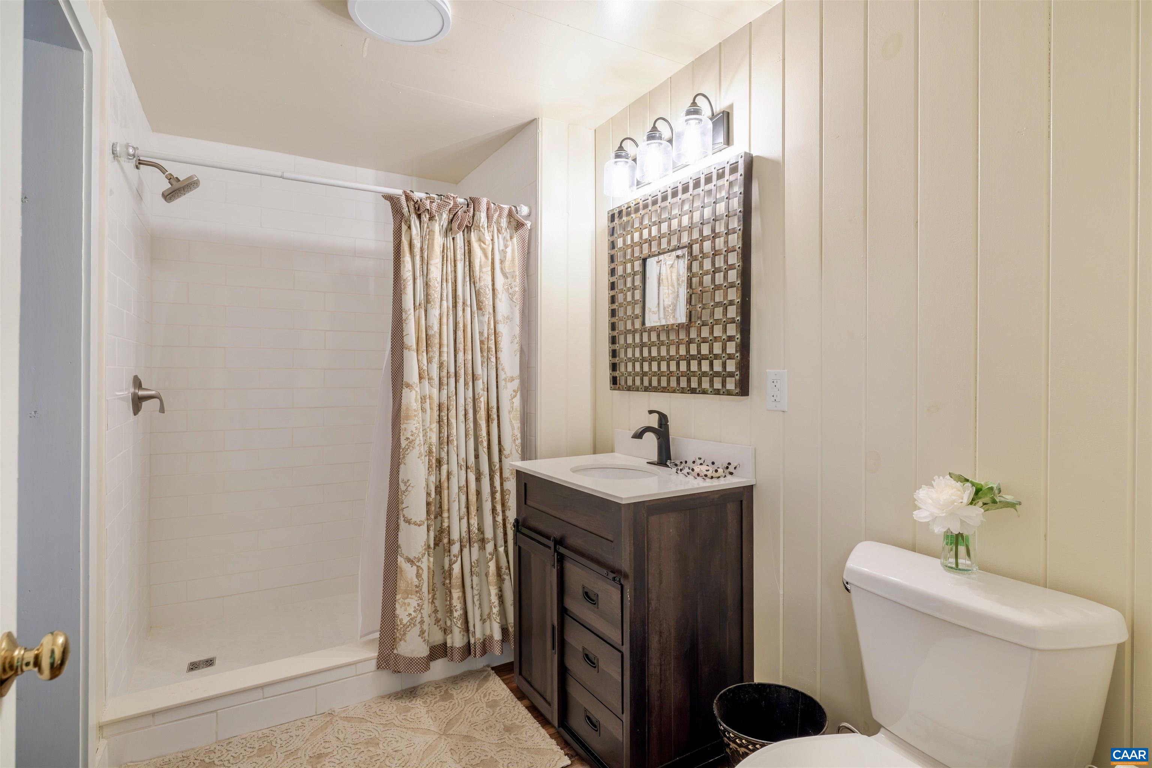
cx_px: 576
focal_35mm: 18
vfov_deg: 67.7
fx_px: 573
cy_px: 384
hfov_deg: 90.3
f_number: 8
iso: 2000
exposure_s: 1/13
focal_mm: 17.9
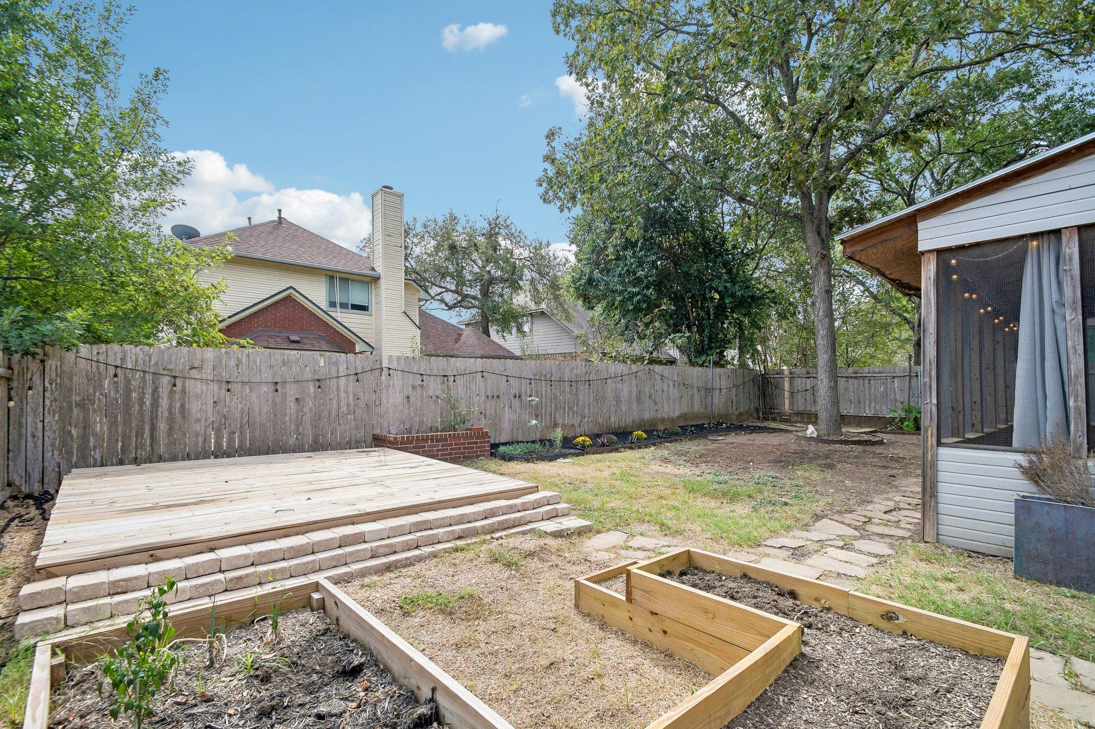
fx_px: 456
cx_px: 548
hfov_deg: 100.4
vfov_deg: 77.3
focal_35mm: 15
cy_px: 364
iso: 400
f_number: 8
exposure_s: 1/500
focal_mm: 10
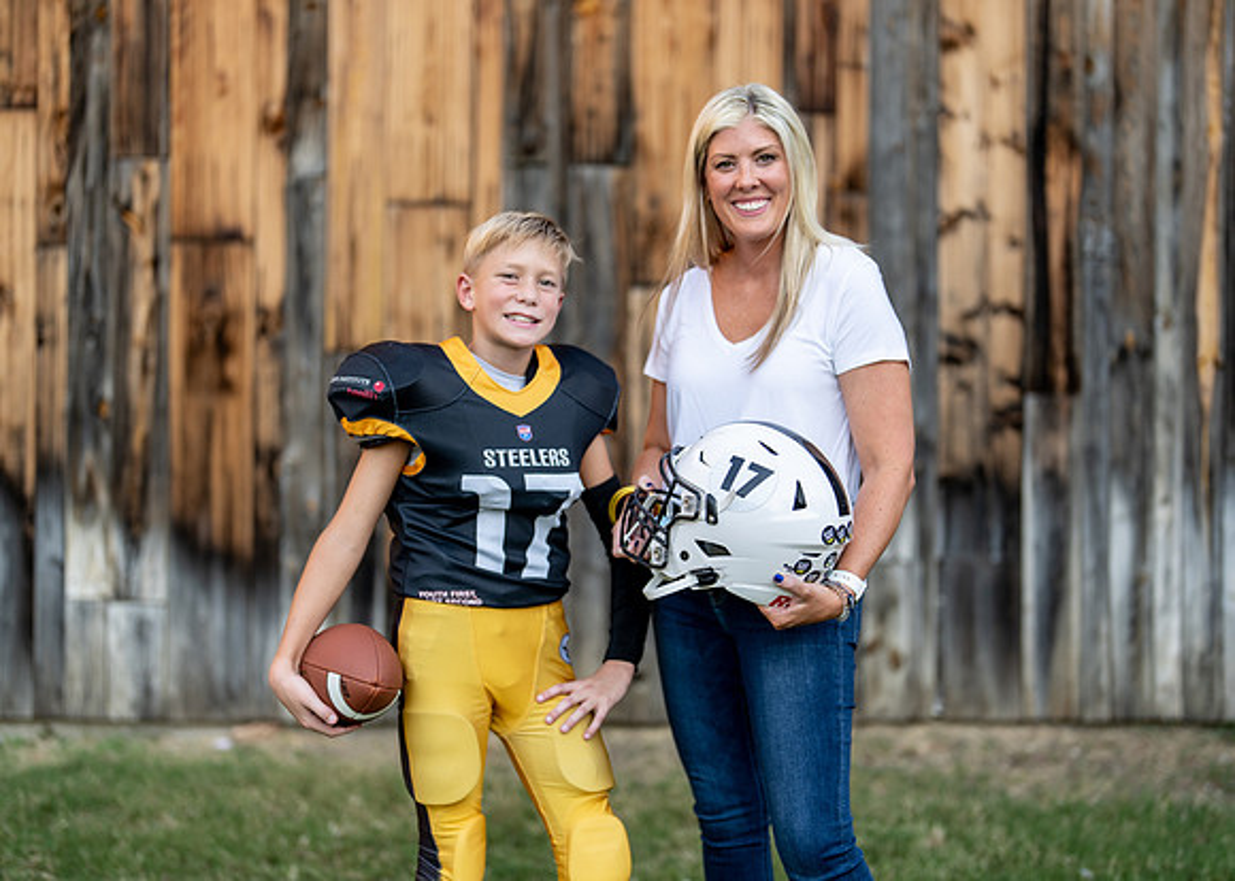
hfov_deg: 36.0
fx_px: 1900
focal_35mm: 54
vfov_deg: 26.1
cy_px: 456
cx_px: 639
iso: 100
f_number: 1.2
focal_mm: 50
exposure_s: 1/1600
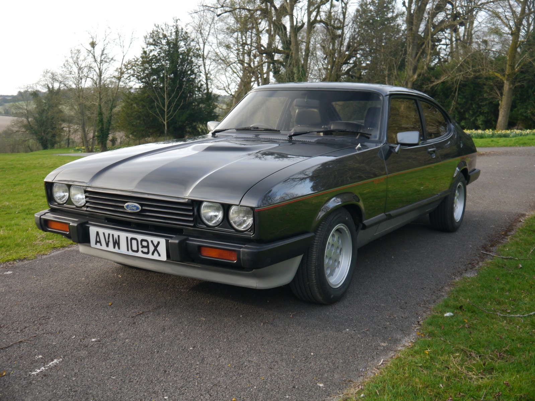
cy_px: 200
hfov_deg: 44.8
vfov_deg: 34.4
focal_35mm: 42
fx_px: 649
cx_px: 268
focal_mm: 21
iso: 200
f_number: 4.3
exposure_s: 1/60
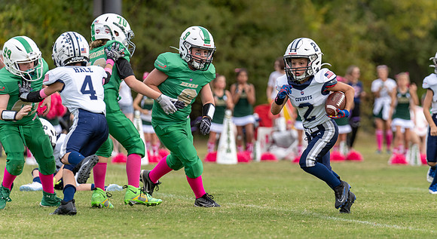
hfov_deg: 7.2
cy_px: 120
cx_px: 302
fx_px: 3450
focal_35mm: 300
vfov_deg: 4.0
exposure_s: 1/1250
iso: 200
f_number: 3.5
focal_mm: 200
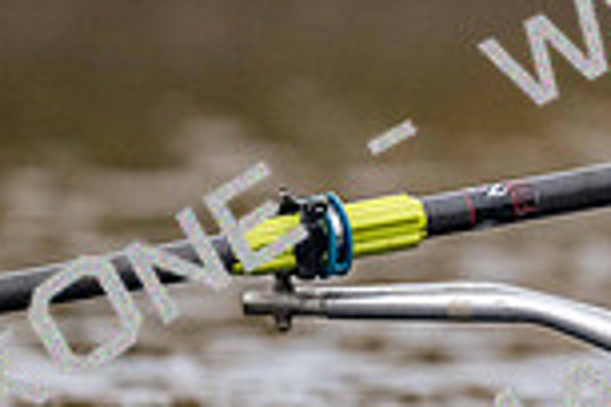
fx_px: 38643
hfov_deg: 0.9
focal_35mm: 2277
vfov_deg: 0.6
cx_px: 974
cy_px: 118
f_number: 4
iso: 4500
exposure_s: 1/2500
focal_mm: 600
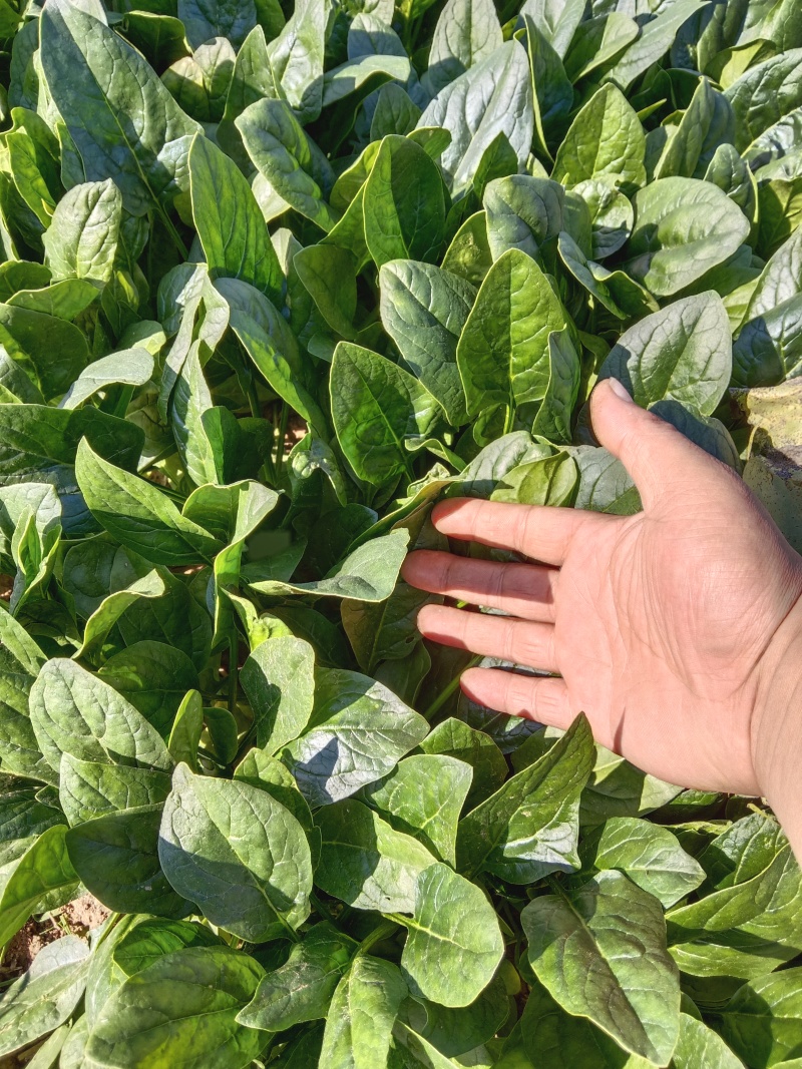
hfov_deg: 51.3
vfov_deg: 65.3
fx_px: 834
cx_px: 401
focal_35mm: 27
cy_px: 534
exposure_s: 1/203
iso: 100
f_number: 2.2
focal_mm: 3.66
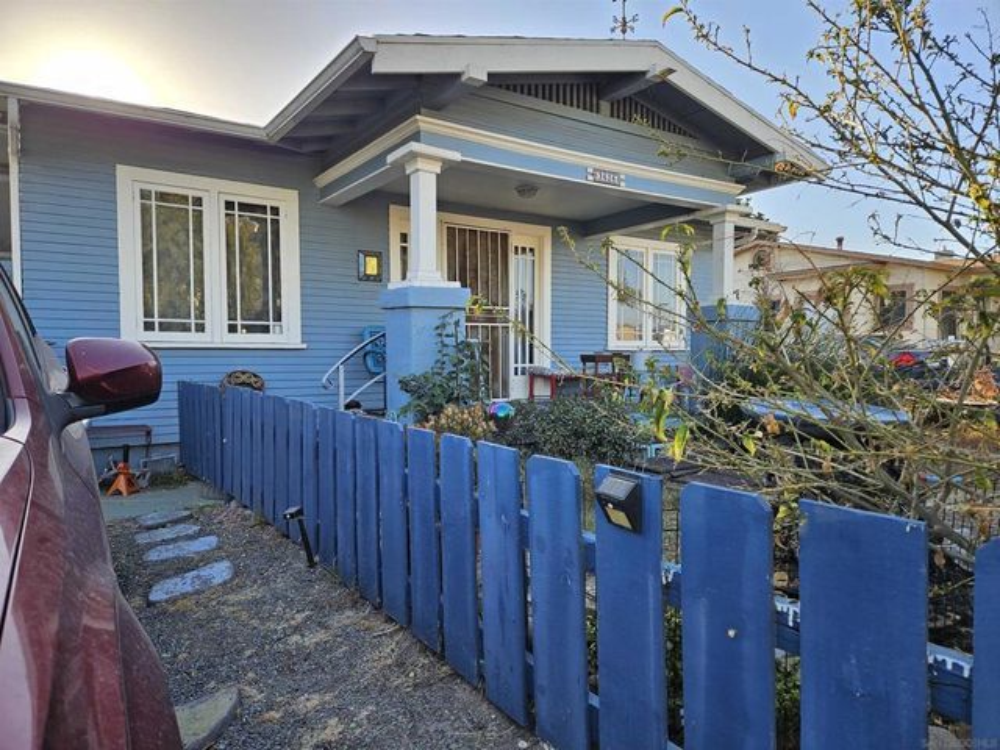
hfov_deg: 73.9
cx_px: 500
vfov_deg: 58.9
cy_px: 375
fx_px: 664
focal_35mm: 23
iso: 25
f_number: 1.8
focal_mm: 5.4
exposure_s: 1/377
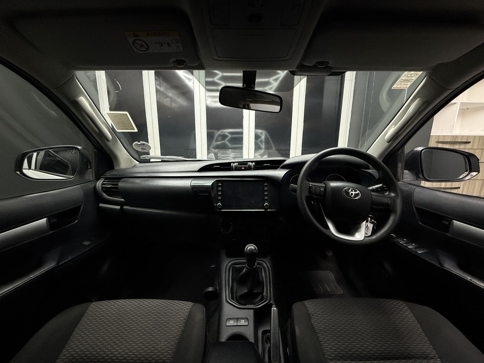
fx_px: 196
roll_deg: -0.1
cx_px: 242
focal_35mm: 14
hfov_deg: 102.1
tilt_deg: -11.0
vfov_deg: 85.7
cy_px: 182
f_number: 2.2
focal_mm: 2.22
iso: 320
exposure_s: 1/79
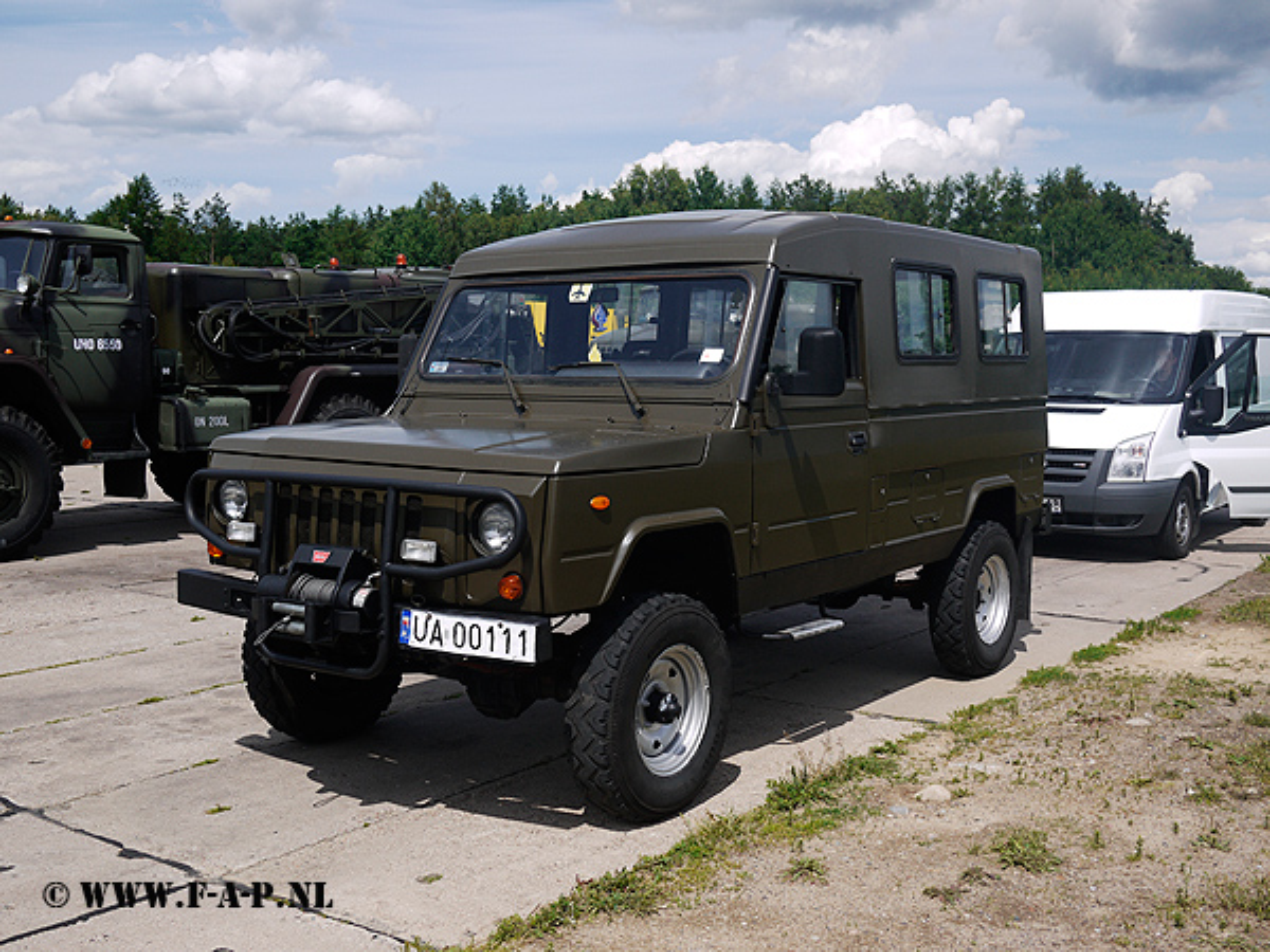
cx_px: 635
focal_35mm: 40
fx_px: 1468
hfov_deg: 46.8
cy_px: 476
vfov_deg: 36.0
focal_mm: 20
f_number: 5.6
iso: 100
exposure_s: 1/800
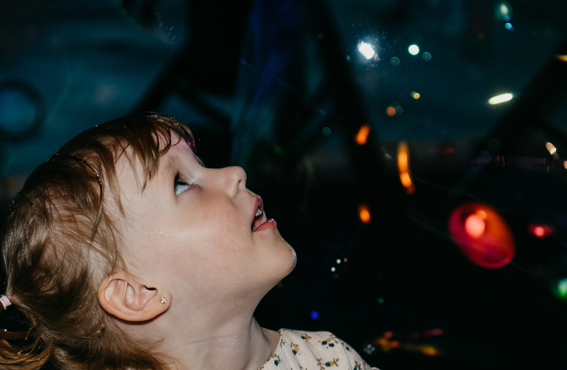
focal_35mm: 110
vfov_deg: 12.2
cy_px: 284
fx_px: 1722
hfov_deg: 18.7
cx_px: 208
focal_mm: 55
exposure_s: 1/160
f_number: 3.5
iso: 100
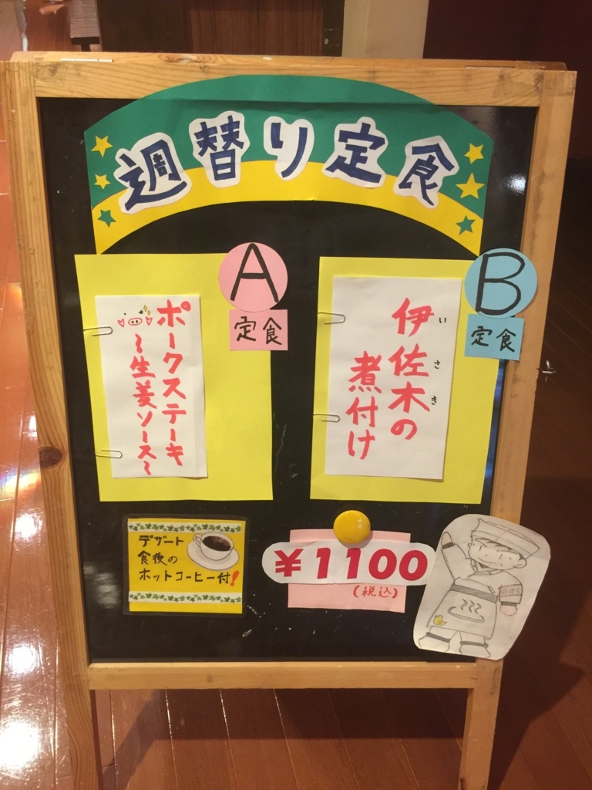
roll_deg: -1.5
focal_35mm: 29
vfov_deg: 61.7
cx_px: 296
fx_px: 661
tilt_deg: -33.3
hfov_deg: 48.2
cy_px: 395
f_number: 2.2
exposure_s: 1/15
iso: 125
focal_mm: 4.15
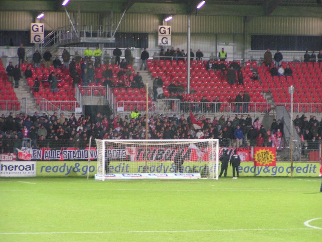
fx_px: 1916
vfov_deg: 7.2
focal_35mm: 206
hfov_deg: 9.6
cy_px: 121
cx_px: 161
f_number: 3.5
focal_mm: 31.5
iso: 200
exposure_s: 1/25
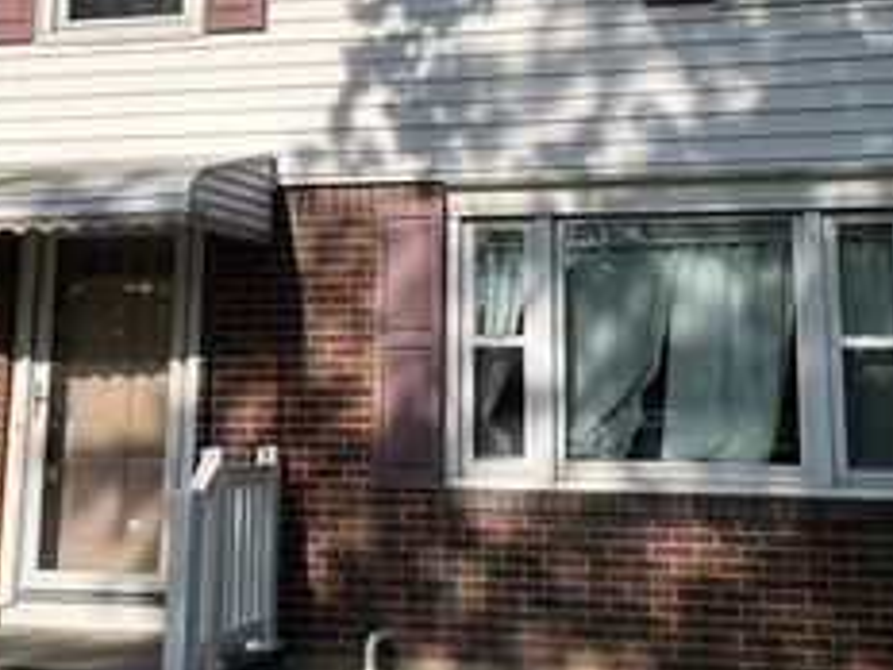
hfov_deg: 34.3
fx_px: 1445
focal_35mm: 56
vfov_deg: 25.6
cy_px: 133
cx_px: 439
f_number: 1.5
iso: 50
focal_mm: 5.7
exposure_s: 1/5882
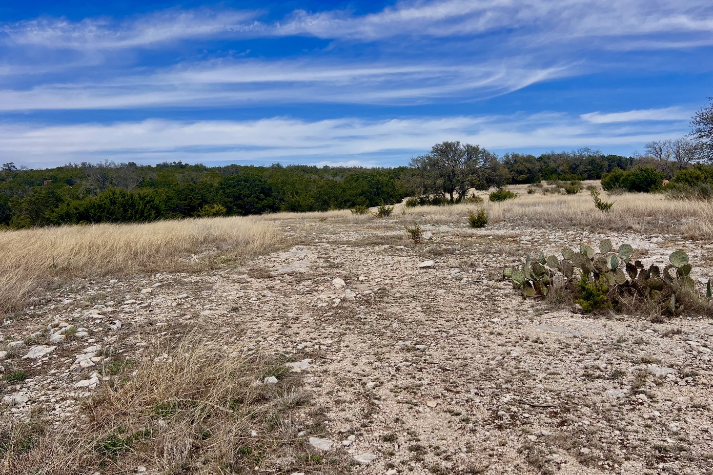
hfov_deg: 65.5
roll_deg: -0.5
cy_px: 221
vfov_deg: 46.4
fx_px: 554
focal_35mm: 28
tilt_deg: -3.3
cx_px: 355
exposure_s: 1/2123
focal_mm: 5.7
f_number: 1.5
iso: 50
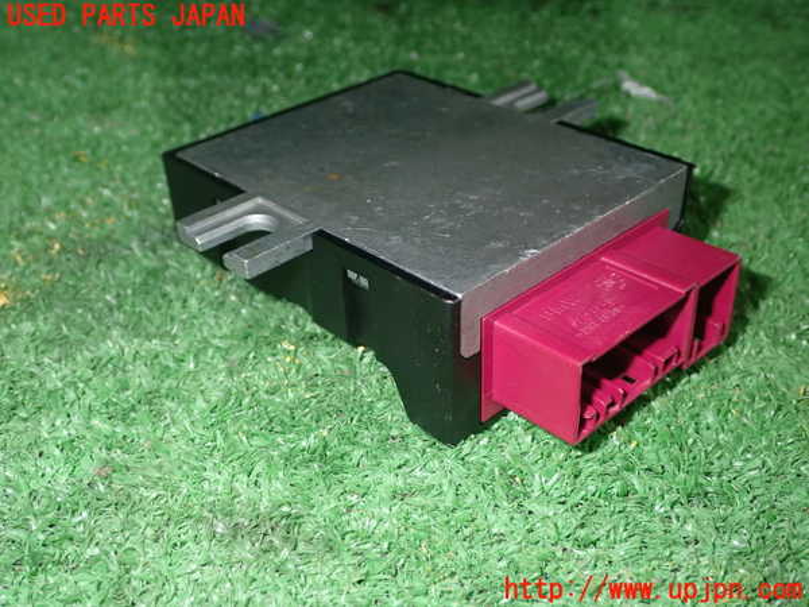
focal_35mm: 41
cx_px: 404
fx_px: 958
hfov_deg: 45.8
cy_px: 304
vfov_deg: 35.1
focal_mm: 7.31
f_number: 8
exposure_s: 1/40
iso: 250
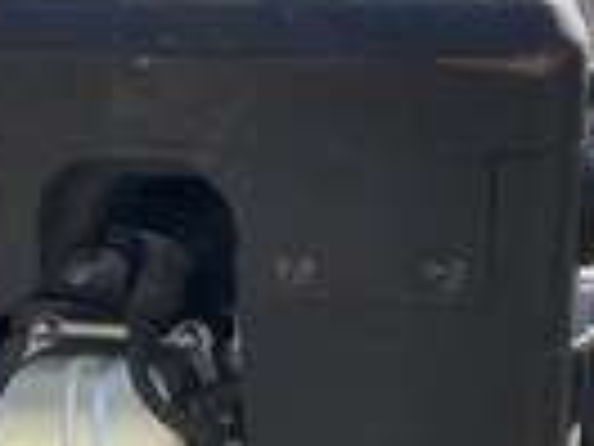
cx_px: 256
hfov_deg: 22.2
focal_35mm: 88
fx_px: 1510
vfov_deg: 16.7
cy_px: 342
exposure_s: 1/469
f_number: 1.8
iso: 25
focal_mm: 3
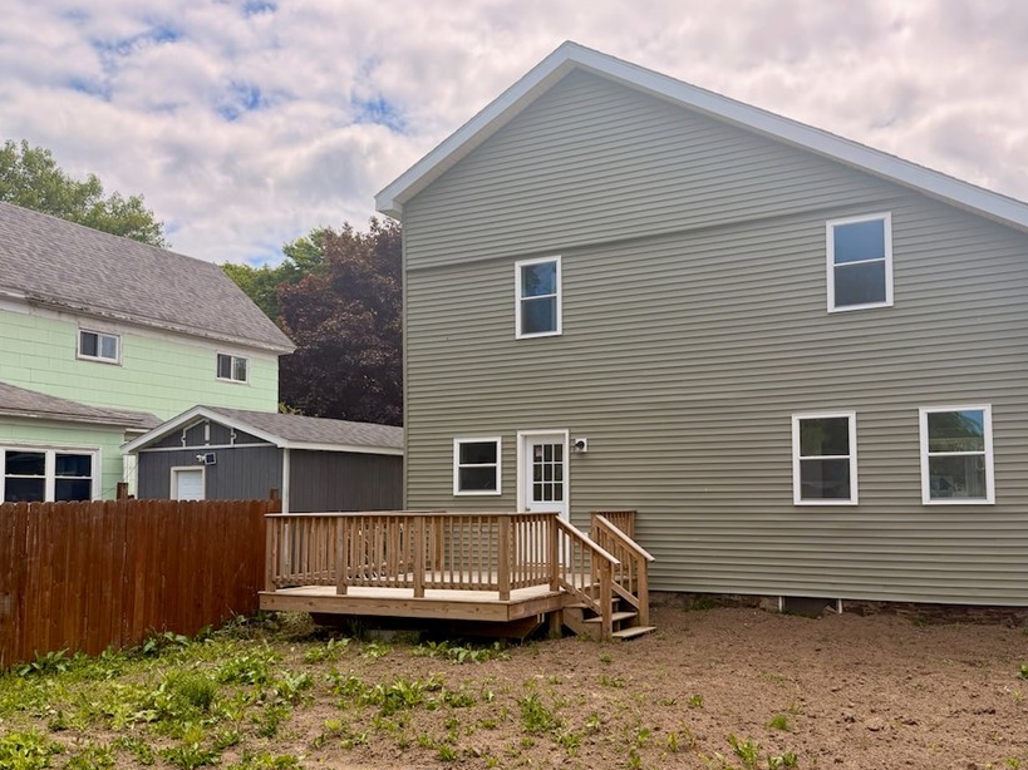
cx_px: 591
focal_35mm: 30
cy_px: 448
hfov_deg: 59.7
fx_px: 891
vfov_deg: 46.6
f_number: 1.78
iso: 100
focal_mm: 6.76
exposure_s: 1/6173
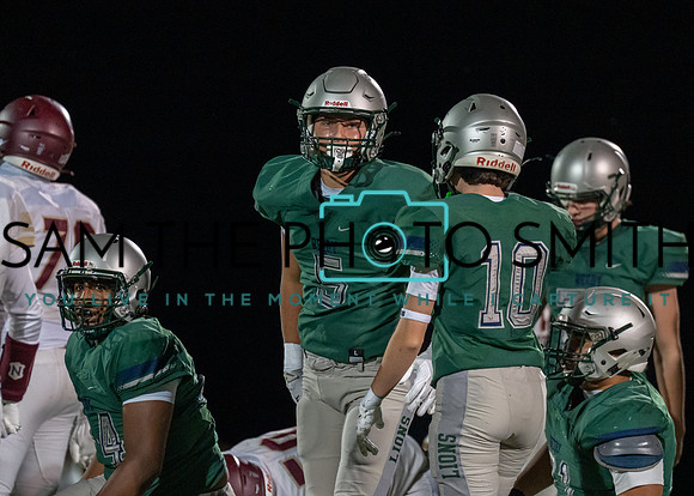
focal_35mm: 382
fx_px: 7522
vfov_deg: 3.8
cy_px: 301
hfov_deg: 5.3
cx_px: 349
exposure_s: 1/1000
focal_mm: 200
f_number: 2.8
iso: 2500
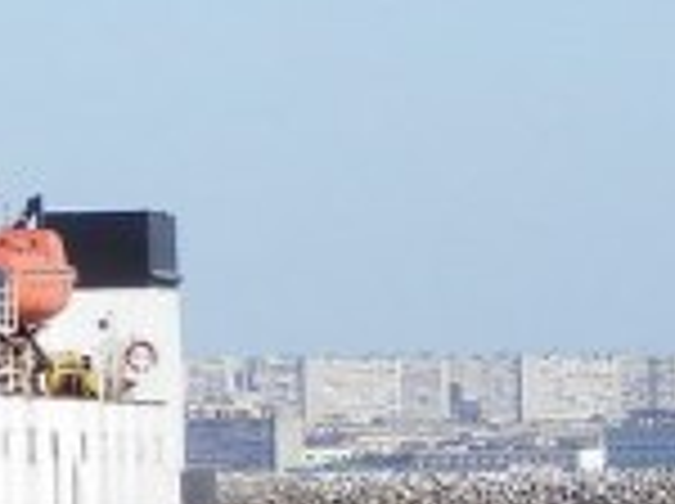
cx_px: -891
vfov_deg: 2.0
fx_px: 14582
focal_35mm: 749
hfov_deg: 2.6
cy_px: 256
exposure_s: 1/500
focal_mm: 25.1
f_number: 5.4
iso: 80
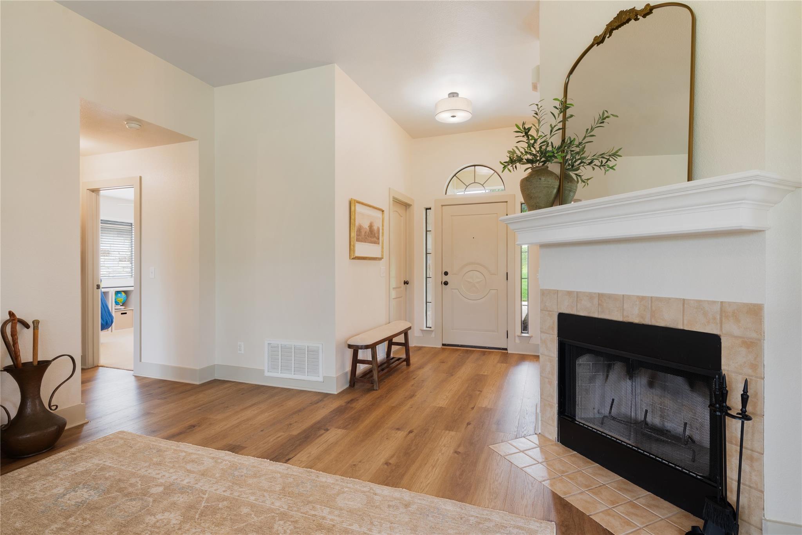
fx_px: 401
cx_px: 401
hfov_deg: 90.0
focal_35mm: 18
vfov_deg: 67.4
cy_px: 268
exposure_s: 1.3
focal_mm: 18
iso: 400
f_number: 8
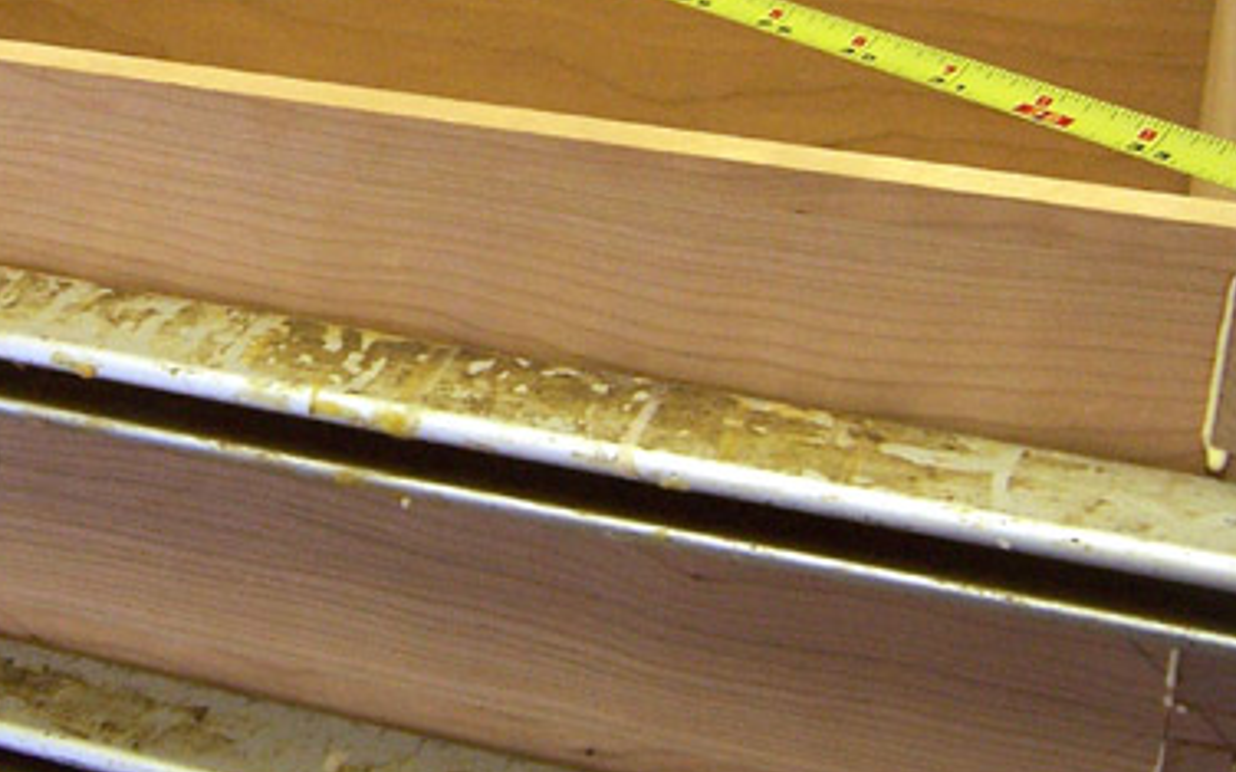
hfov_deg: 29.7
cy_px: 76
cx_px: 191
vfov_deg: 19.1
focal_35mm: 67
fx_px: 2257
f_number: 3.4
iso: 140
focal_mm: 5.5
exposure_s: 1/30
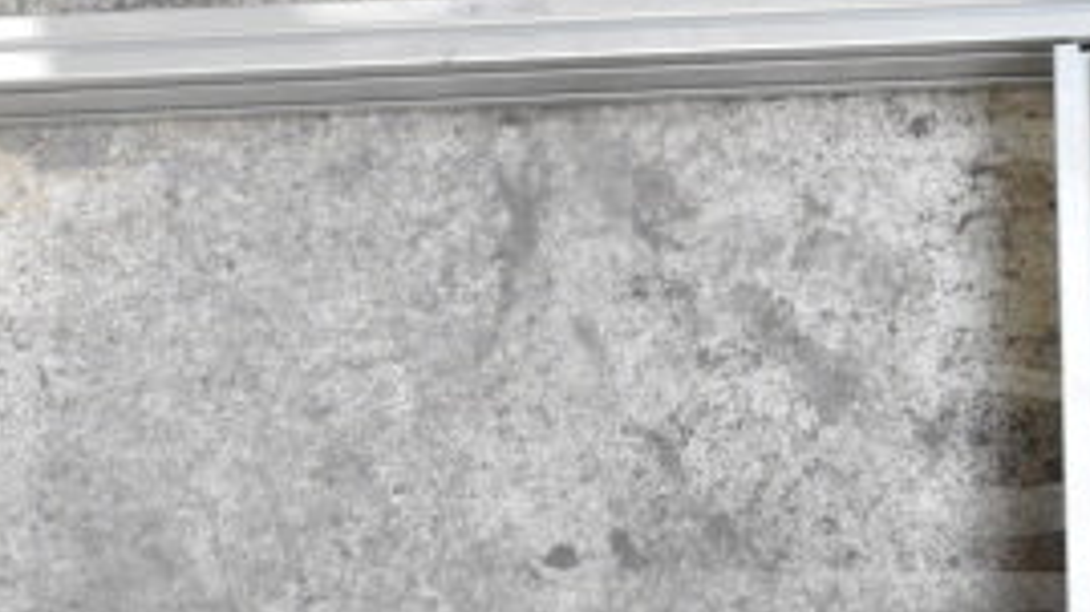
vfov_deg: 12.5
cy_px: 444
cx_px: 896
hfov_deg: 21.9
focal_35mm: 96
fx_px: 2779
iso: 6400
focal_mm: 27
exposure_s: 1/250
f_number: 8
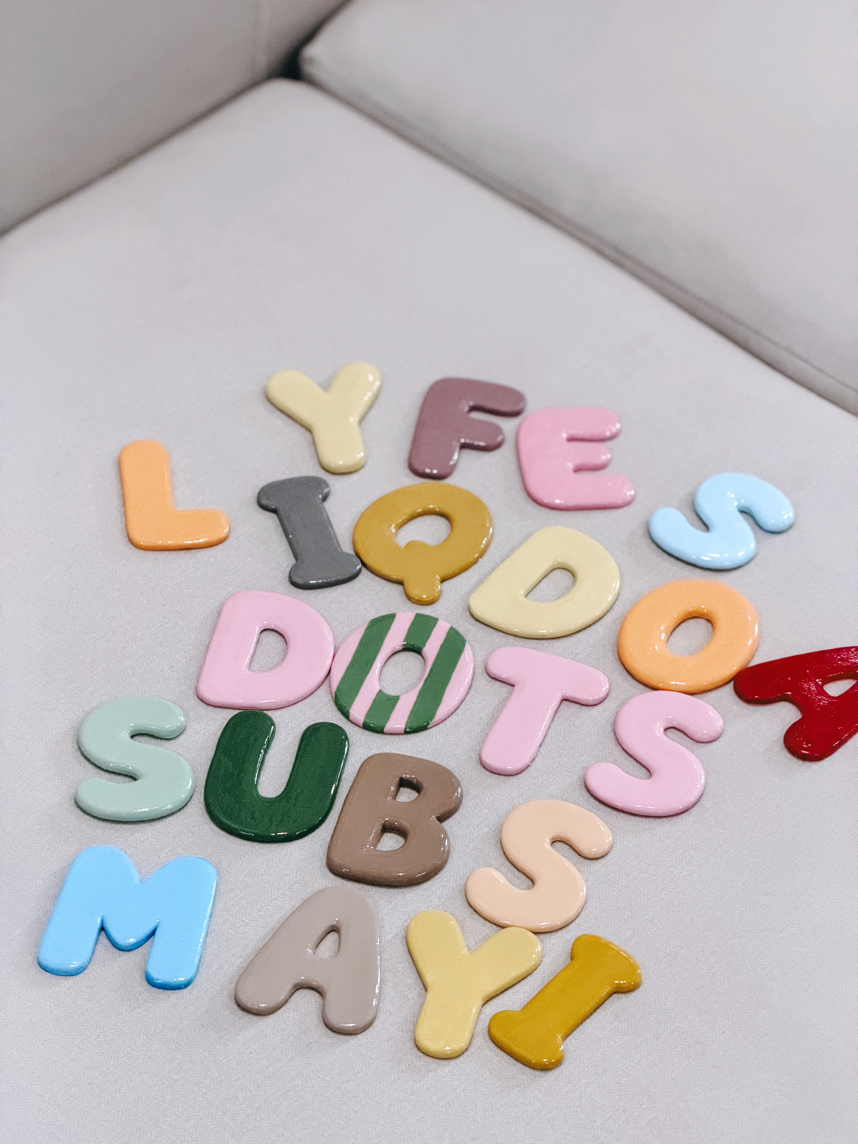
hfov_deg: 14.8
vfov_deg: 19.6
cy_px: 572
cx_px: 429
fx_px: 3305
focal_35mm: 100
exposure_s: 1/50
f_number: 2.8
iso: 640
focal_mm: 16.89
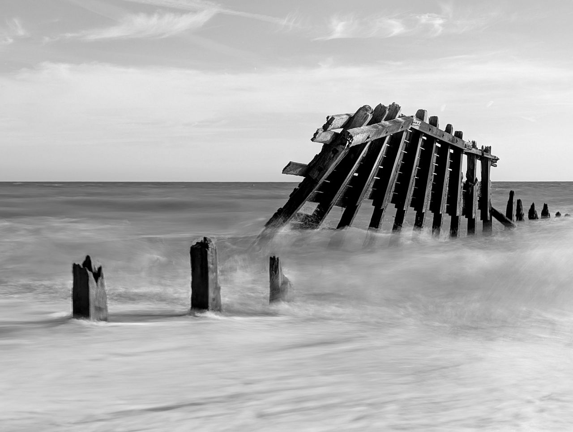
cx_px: 286
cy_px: 216
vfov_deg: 29.8
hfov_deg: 38.9
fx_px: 812
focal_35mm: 49
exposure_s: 1/1425
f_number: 1.68
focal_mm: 6.9
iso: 36
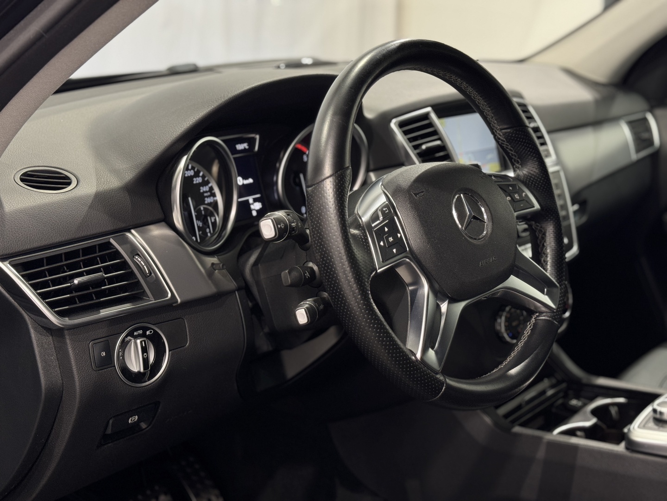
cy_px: 250
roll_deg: -2.2
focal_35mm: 48
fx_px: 925
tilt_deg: -17.2
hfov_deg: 39.7
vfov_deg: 30.3
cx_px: 334
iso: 100
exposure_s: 1/50
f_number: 1.78
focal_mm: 6.76
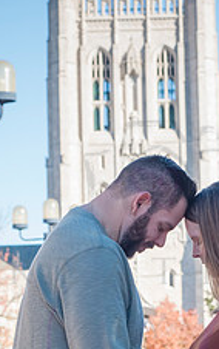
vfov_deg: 12.8
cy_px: 326
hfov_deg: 8.1
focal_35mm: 162
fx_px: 1541
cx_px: 162
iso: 800
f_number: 9
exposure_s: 1/500
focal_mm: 80
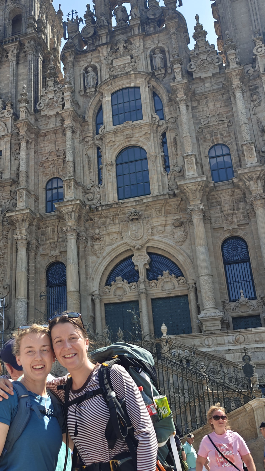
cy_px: 230
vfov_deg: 48.4
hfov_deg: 27.8
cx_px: 57
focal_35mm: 42
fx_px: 525
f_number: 1.6
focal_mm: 6.06
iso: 50
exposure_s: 1/697
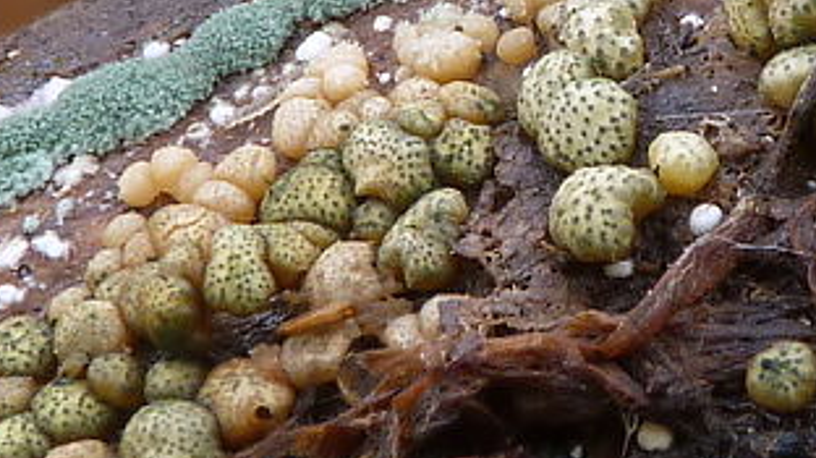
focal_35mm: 130
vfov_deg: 9.3
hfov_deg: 16.3
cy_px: 59
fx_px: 2811
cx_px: 730
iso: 80
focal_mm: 10.8
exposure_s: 1/2
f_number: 8
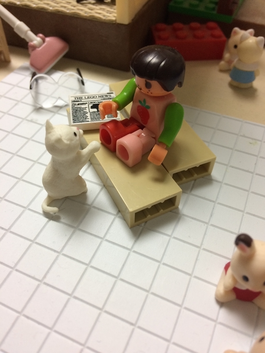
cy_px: 176
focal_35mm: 29
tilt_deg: -50.1
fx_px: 296
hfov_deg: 48.2
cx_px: 132
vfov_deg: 61.7
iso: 125
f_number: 2.2
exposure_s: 1/33
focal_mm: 4.15
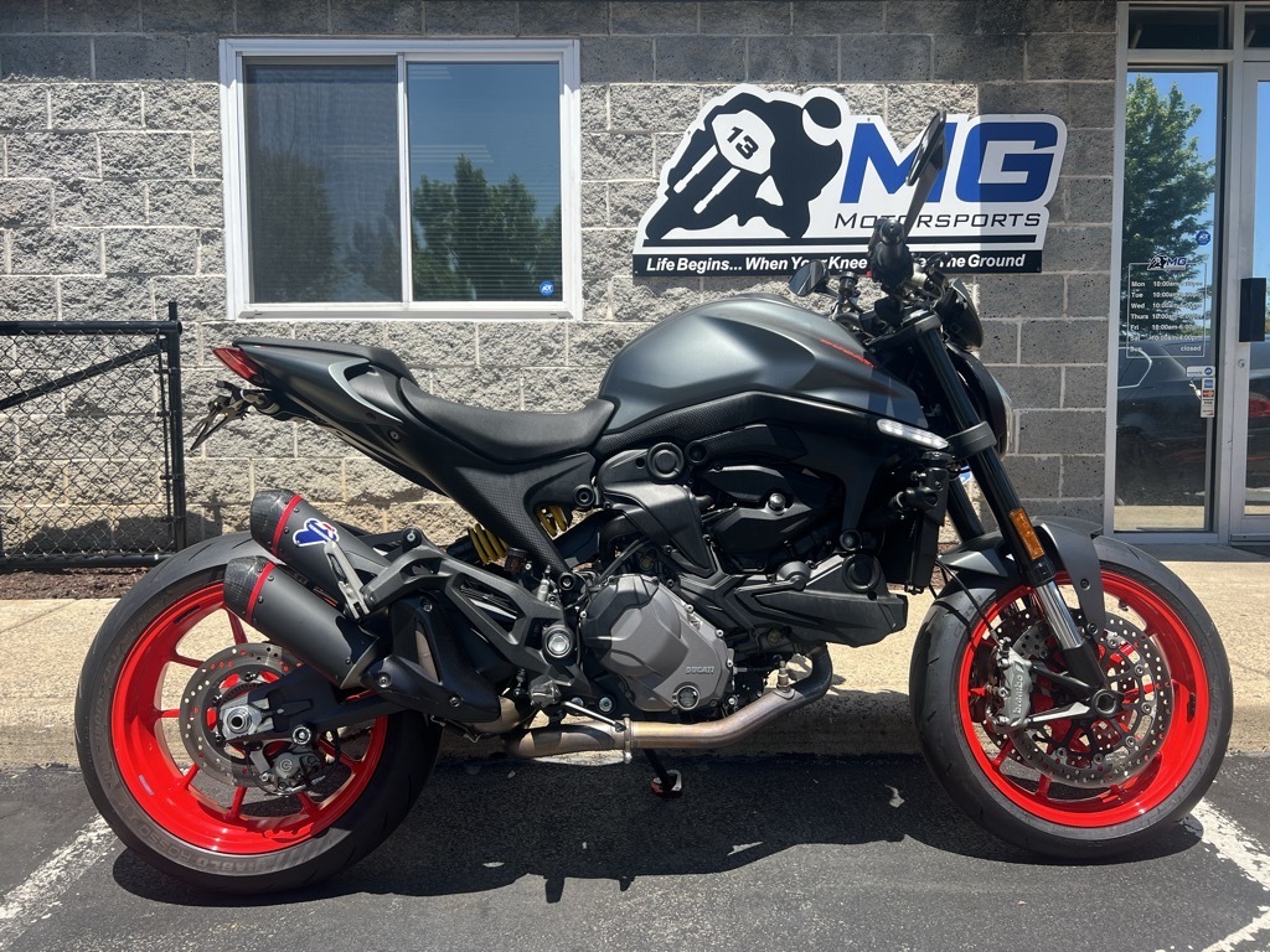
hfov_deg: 67.3
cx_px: 635
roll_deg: +1.0
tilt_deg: -5.6
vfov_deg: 53.1
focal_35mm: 26
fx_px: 954
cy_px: 476
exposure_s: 1/2165
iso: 50
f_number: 1.5
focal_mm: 5.7
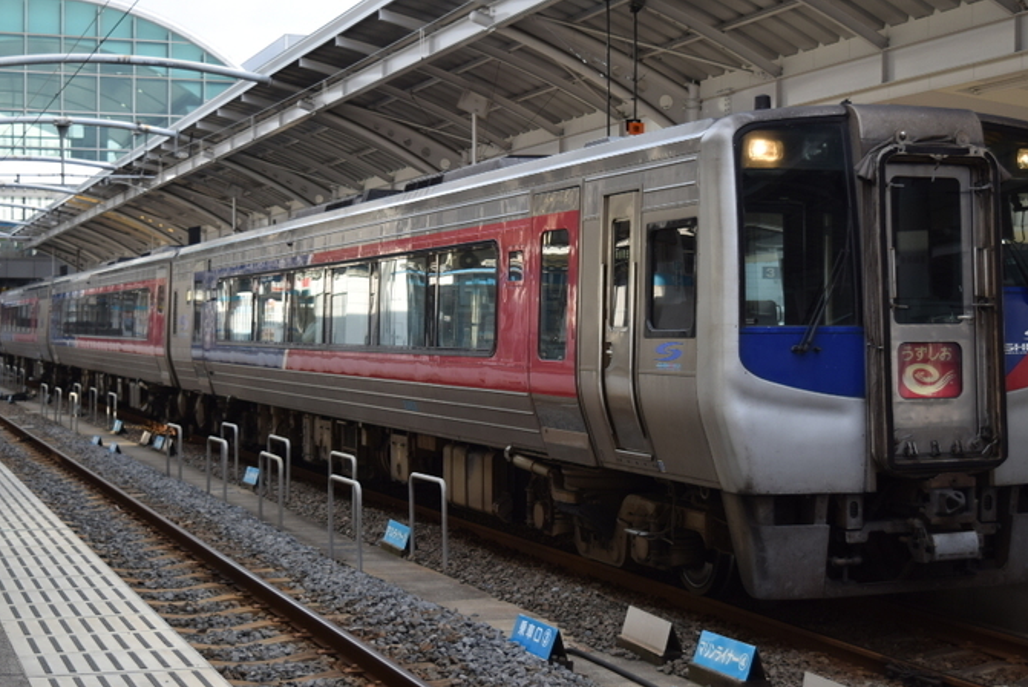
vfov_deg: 21.7
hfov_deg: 32.1
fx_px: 1788
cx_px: 559
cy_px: 331
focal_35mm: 63
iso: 100
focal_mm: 35
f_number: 4.5
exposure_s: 1/160
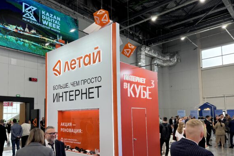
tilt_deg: +5.1
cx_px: 99
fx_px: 195
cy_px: 99
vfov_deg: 43.2
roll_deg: +1.1
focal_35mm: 30
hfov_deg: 61.6
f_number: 1.78
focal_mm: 6.76
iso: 64
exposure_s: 1/122
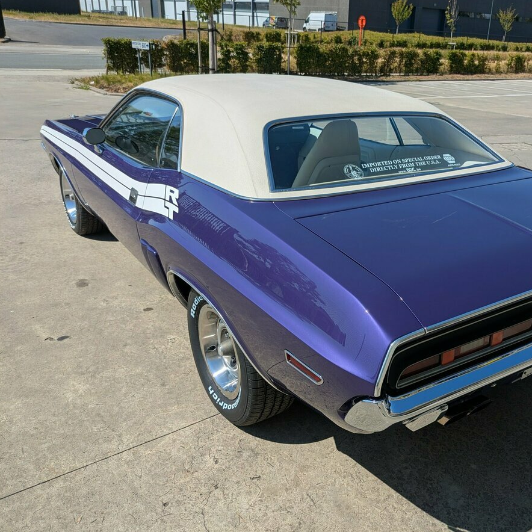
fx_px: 522
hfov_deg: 52.9
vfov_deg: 54.0
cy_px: 264
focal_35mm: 30
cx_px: 357
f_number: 1.89
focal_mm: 5.43
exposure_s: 1/3378
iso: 43
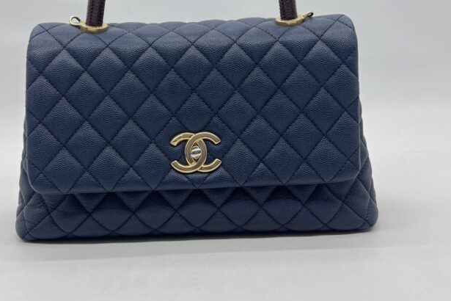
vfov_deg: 29.3
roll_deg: +1.5
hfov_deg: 43.5
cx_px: 198
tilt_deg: -5.5
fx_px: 564
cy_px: 70
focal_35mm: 45
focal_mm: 5.7
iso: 32
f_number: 1.5
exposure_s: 1/108
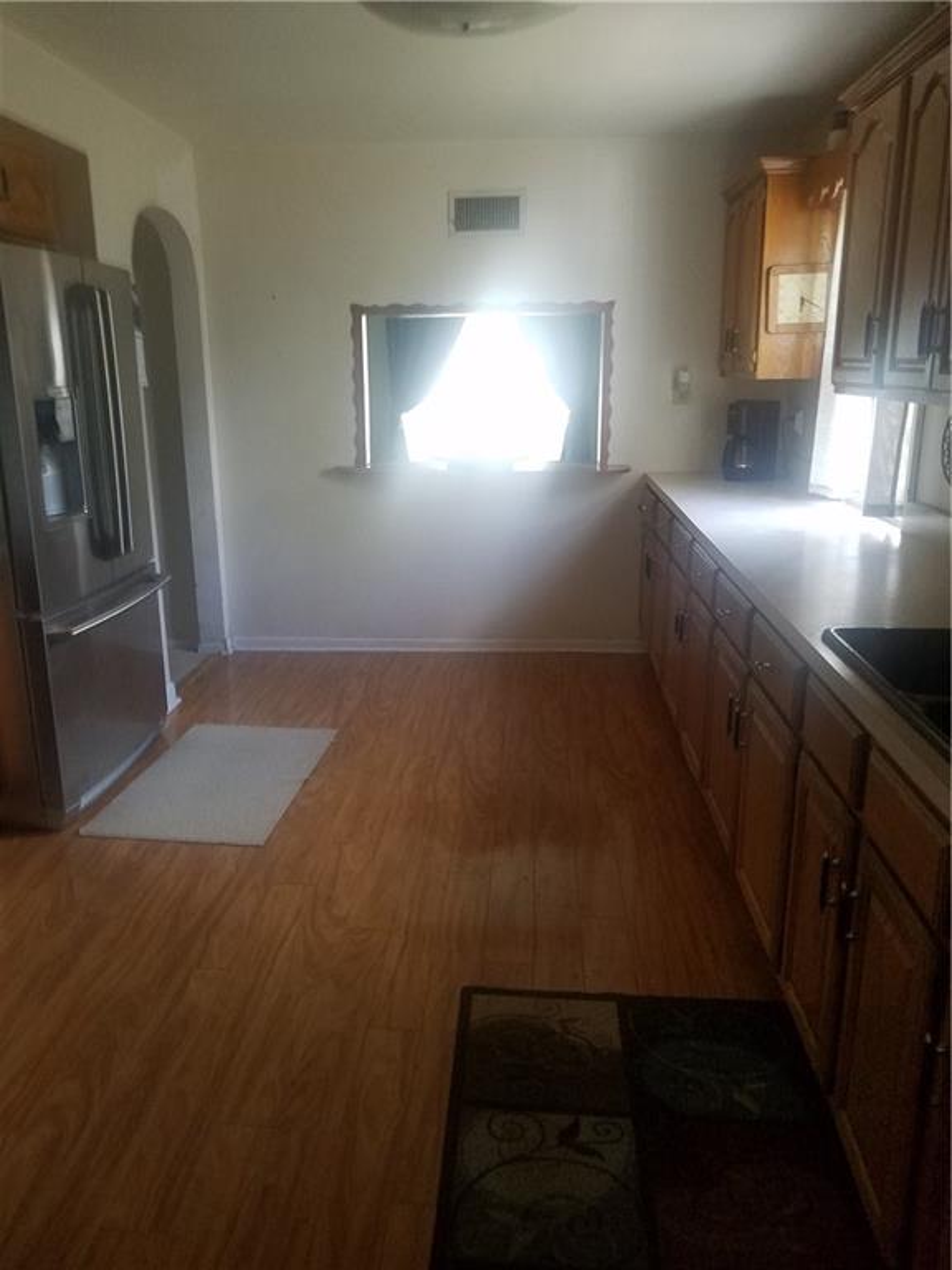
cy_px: 635
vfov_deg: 67.3
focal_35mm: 26
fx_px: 953
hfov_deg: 53.1
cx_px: 476
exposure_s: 1/24
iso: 160
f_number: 1.7
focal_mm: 4.2
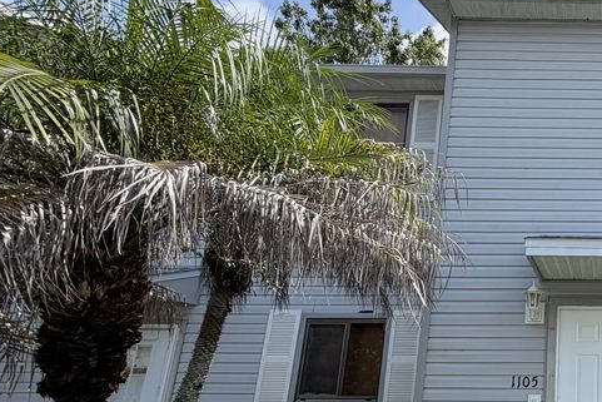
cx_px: 622
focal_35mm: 31
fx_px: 519
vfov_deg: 41.6
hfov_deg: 48.0
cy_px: 282
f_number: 2.2
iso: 32
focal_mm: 2.22
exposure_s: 1/770
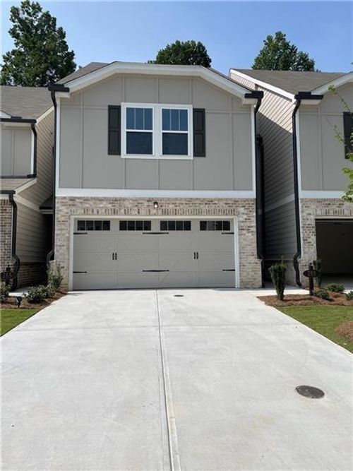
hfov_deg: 53.0
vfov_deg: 67.3
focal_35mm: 26
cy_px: 236
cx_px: 176
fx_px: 354
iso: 32
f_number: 1.6
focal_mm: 4.2
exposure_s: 1/4831
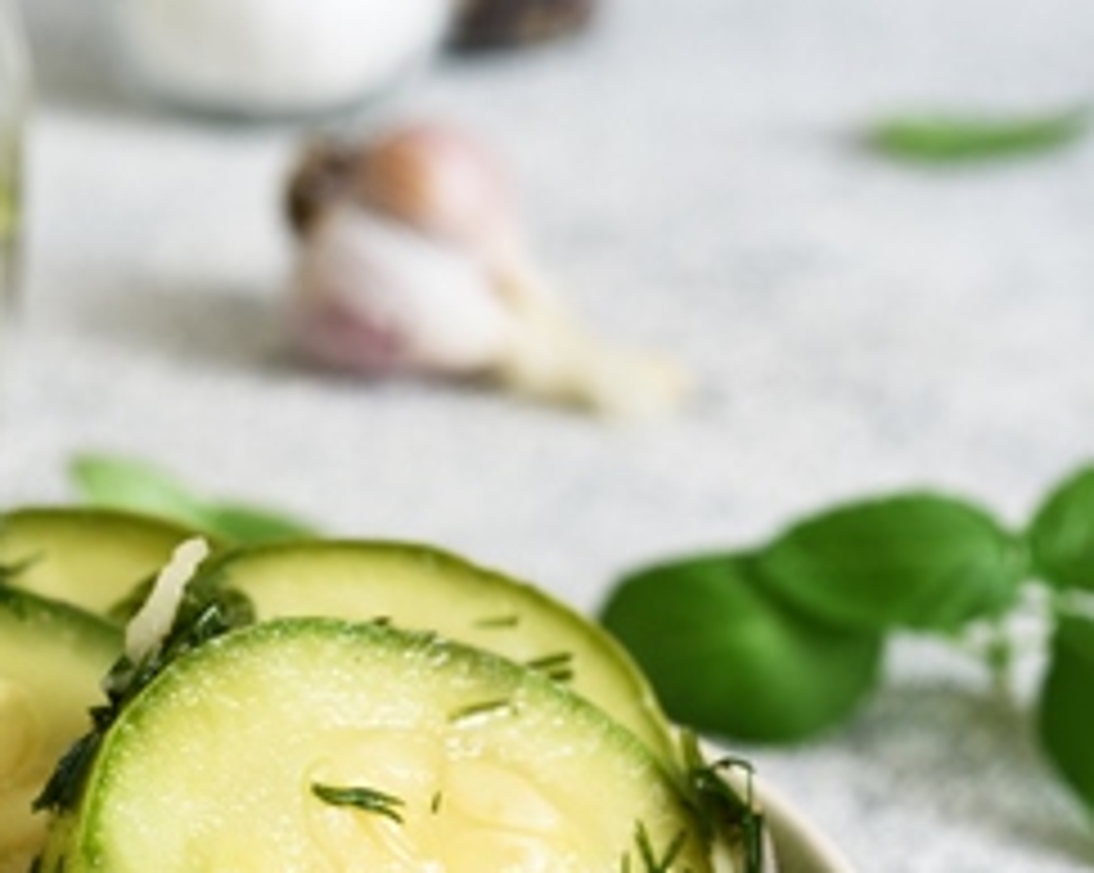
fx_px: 4497
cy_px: 729
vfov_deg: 11.0
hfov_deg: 13.7
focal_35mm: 139
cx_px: 32
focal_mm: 60
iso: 125
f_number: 9
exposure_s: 1/25
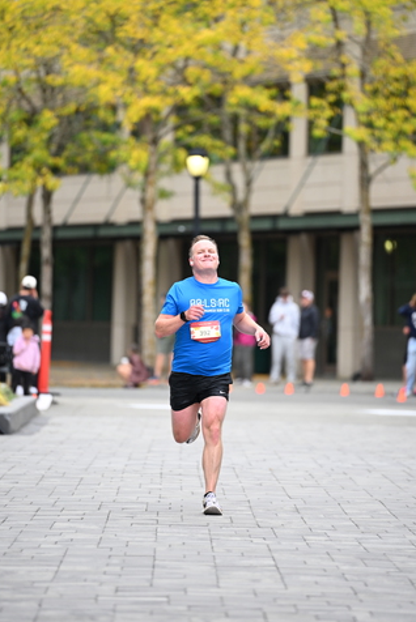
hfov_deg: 6.0
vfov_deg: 8.9
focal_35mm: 231
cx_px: 223
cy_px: 280
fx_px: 3998
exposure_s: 1/1600
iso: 640
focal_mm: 200
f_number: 2.8
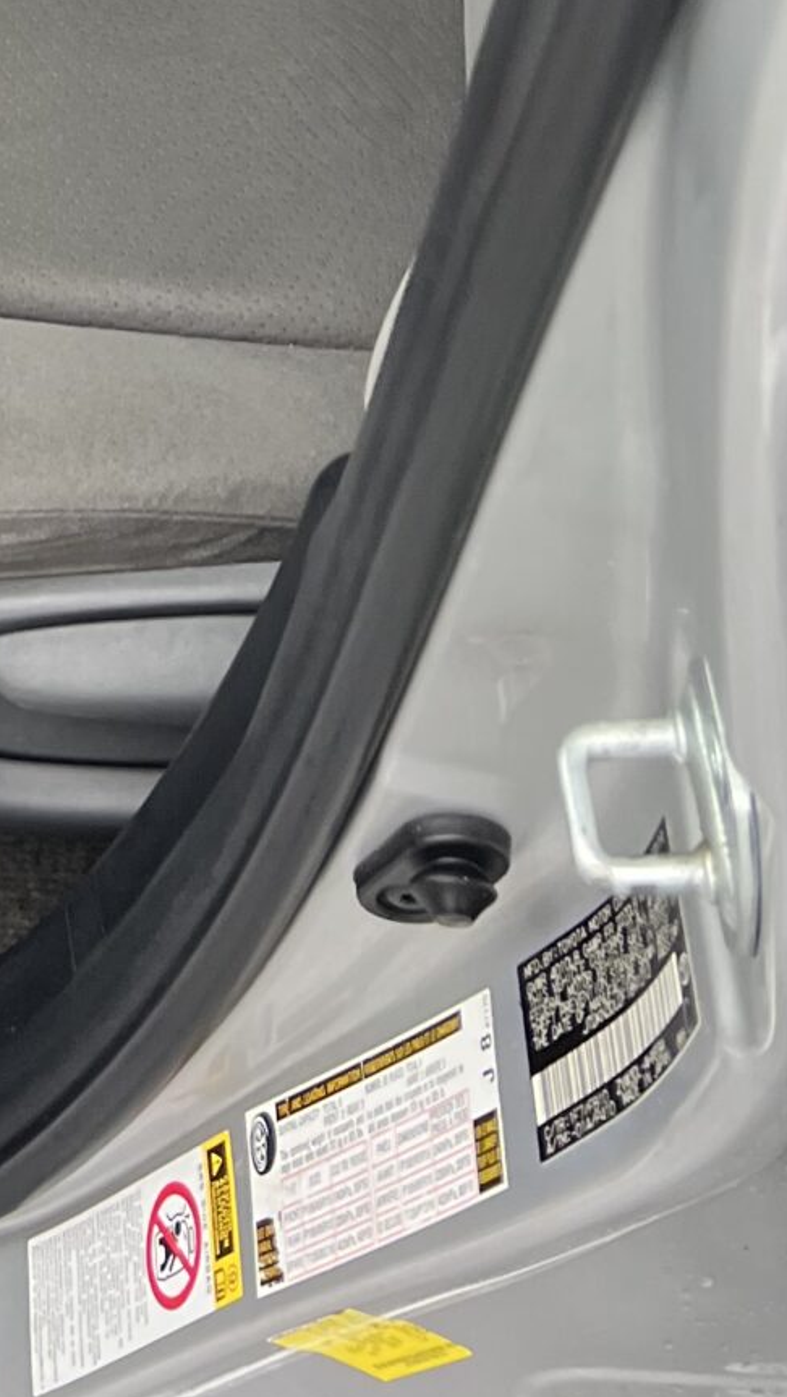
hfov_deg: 13.8
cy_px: -654
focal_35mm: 84
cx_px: -248
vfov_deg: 21.5
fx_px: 3114
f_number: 1.5
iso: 125
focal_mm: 5.7
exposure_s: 1/121
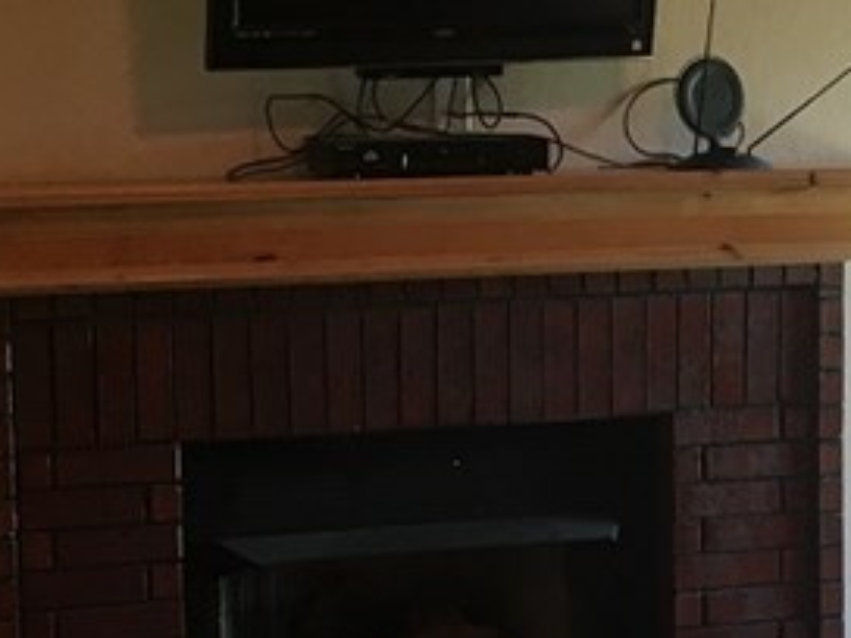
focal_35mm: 109
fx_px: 2680
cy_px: 325
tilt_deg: -6.3
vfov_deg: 13.6
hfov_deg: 18.0
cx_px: 623
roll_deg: +0.8
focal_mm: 4.15
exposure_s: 1/30
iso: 64
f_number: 2.2
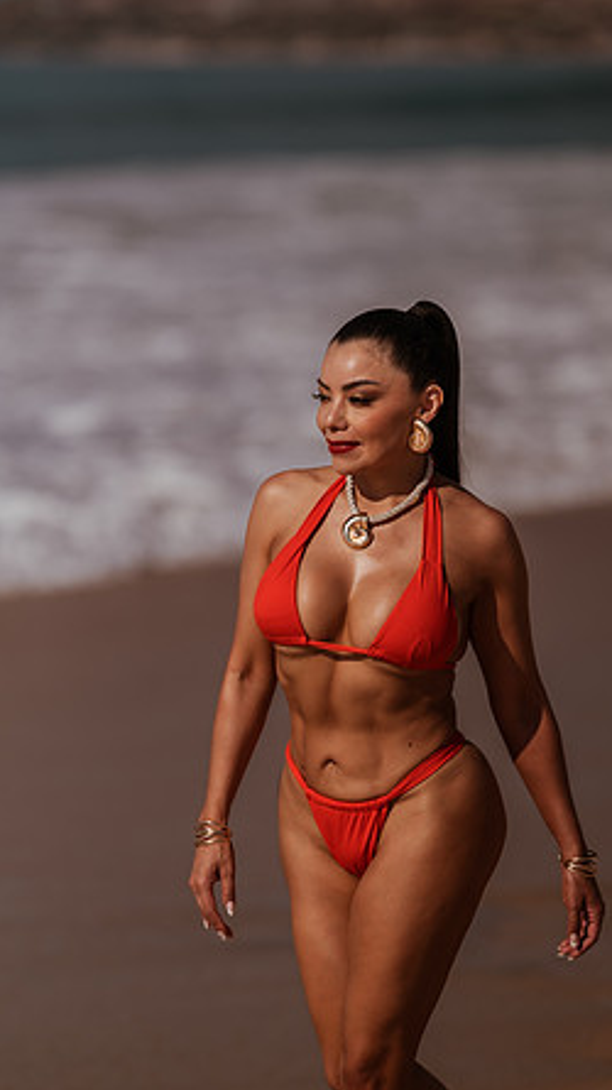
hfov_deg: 8.5
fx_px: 4129
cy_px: 546
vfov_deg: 15.0
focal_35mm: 143
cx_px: 343
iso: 50
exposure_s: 1/8000
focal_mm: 135
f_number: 2.2
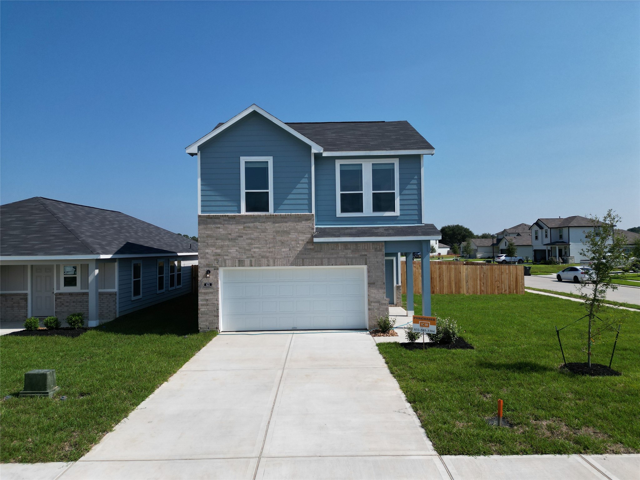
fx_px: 444
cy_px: 240
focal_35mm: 24
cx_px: 320
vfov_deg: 56.8
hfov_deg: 71.6
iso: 120
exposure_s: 1/5000
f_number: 1.7
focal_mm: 6.72
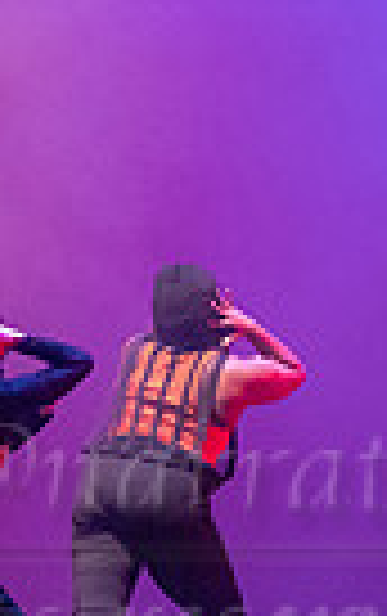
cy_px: 546
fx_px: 5232
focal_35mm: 311
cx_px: -63
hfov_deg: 4.2
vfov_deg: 6.7
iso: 4000
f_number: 2.8
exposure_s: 1/250
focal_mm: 72
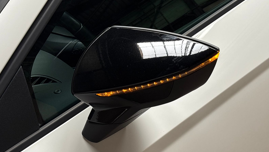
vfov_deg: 17.5
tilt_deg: -27.9
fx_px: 492
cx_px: 157
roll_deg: +11.2
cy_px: 98
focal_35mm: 69
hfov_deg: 30.5
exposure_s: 1/121
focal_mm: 5.96
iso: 32
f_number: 1.6
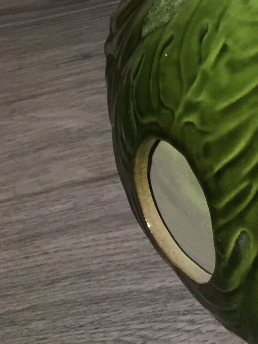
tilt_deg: -25.7
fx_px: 1173
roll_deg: +3.2
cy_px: -255
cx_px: 481
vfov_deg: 14.8
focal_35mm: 118
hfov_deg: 11.5
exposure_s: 1/17
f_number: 2.2
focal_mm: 4.15
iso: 50
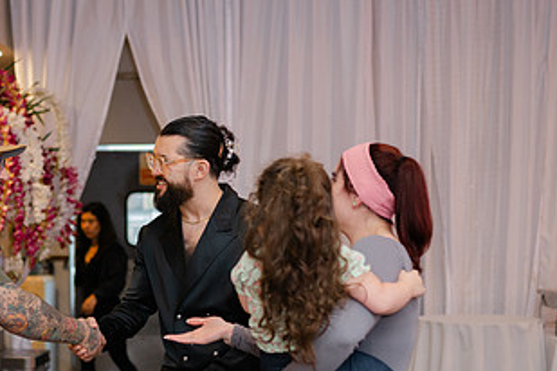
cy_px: 276
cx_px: 119
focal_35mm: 67
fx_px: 1037
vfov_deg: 20.2
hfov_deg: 29.5
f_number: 1.4
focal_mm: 35
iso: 400
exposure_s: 1/160
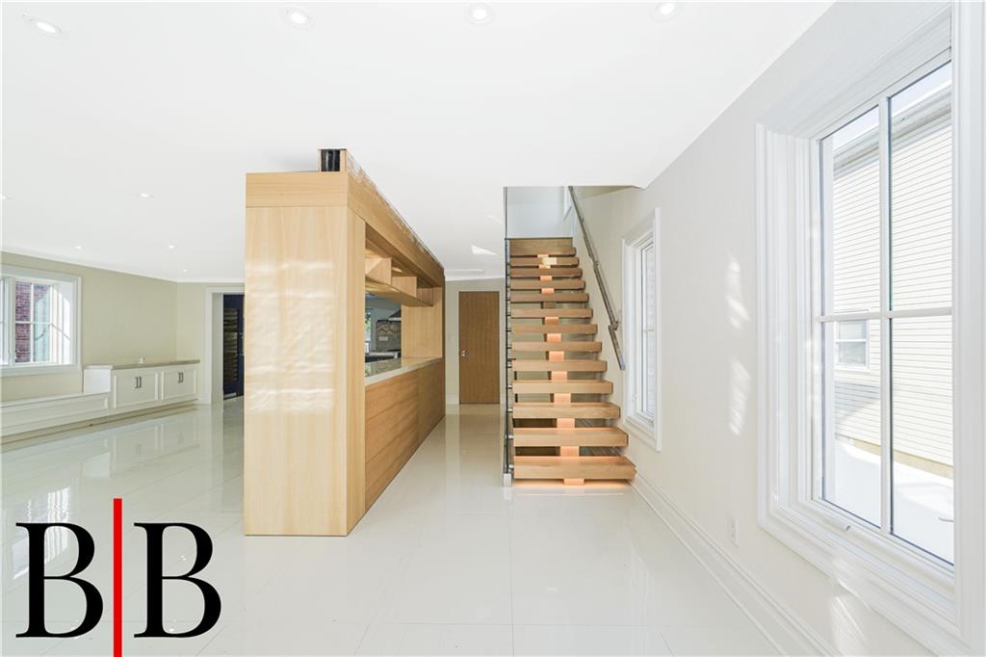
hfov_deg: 95.0
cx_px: 493
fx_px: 452
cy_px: 328
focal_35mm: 16
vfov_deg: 72.0
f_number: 5.6
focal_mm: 16.5
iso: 50
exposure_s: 1/60
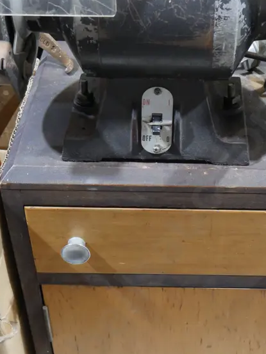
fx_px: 645
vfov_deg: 30.6
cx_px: 190
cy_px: 219
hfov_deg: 23.1
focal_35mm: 63
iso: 2000
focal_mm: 17
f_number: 4.5
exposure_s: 1/60
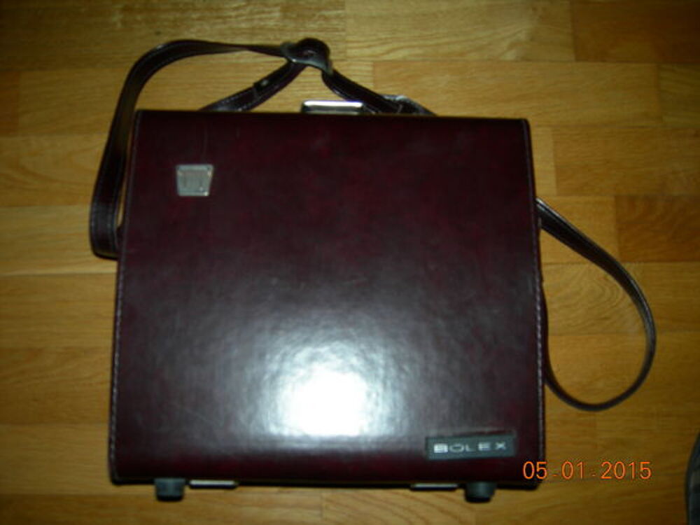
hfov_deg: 51.4
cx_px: 350
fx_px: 728
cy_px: 262
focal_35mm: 36
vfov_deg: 39.7
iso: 64
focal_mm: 7.5
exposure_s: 1/60.1
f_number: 2.7
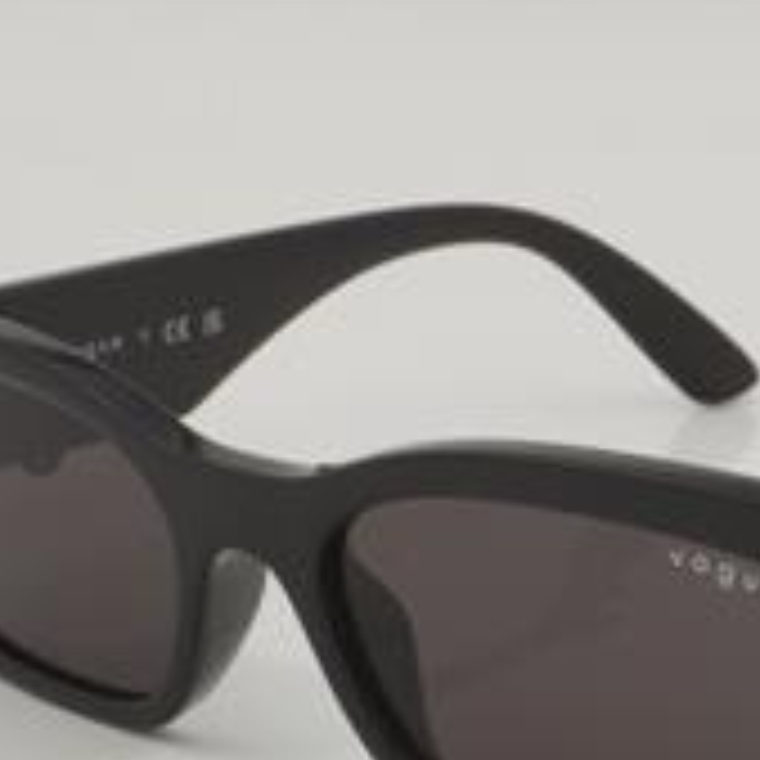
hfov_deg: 11.5
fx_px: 3751
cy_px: 571
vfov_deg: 11.5
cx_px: 670
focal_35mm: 151
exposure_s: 1/3
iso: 100
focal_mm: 50
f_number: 32
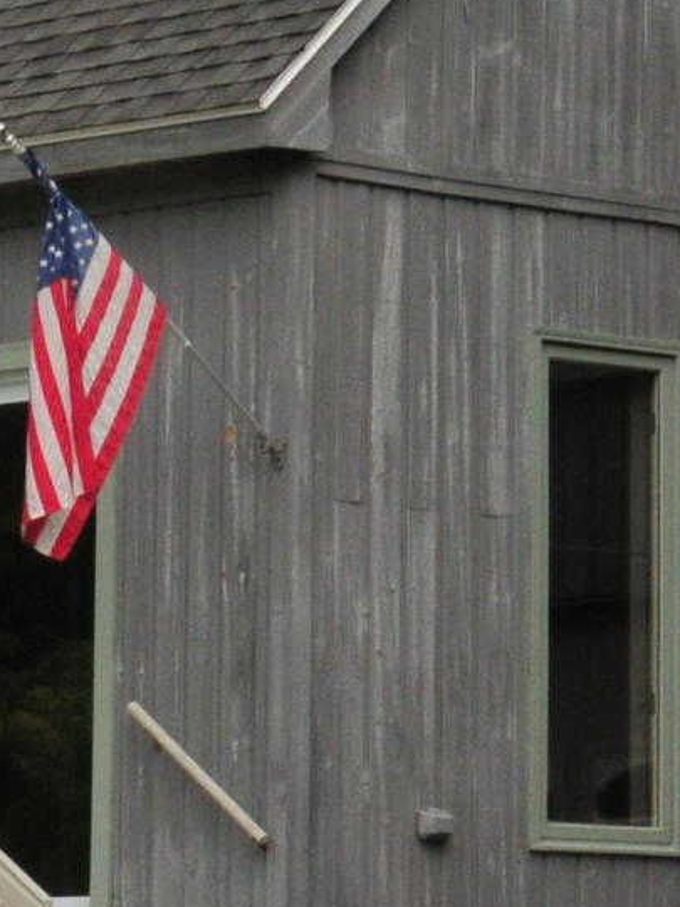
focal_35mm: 256
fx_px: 6705
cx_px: 1038
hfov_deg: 5.7
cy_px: 291
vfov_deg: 7.7
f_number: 18
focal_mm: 32
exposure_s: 1/250
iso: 640
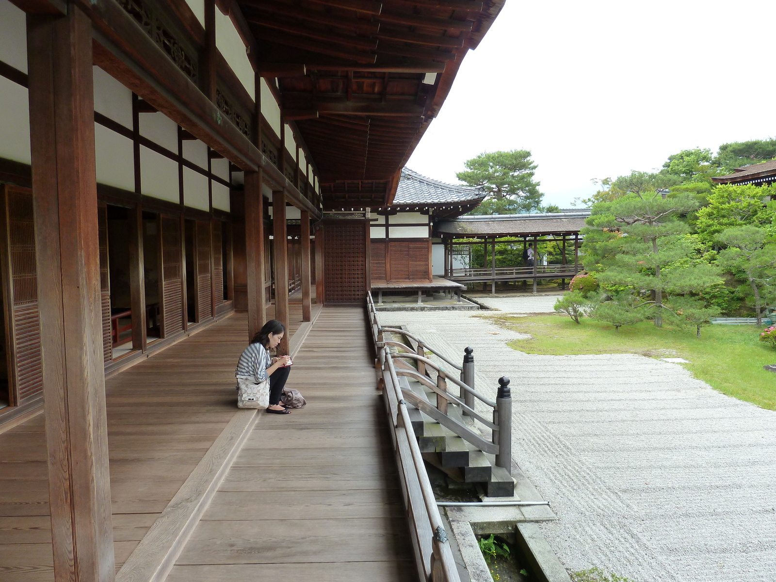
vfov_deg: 54.9
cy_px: 291
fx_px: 560
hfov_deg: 69.4
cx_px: 388
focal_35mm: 25
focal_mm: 4.1
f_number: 3.5
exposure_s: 1/100
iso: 125
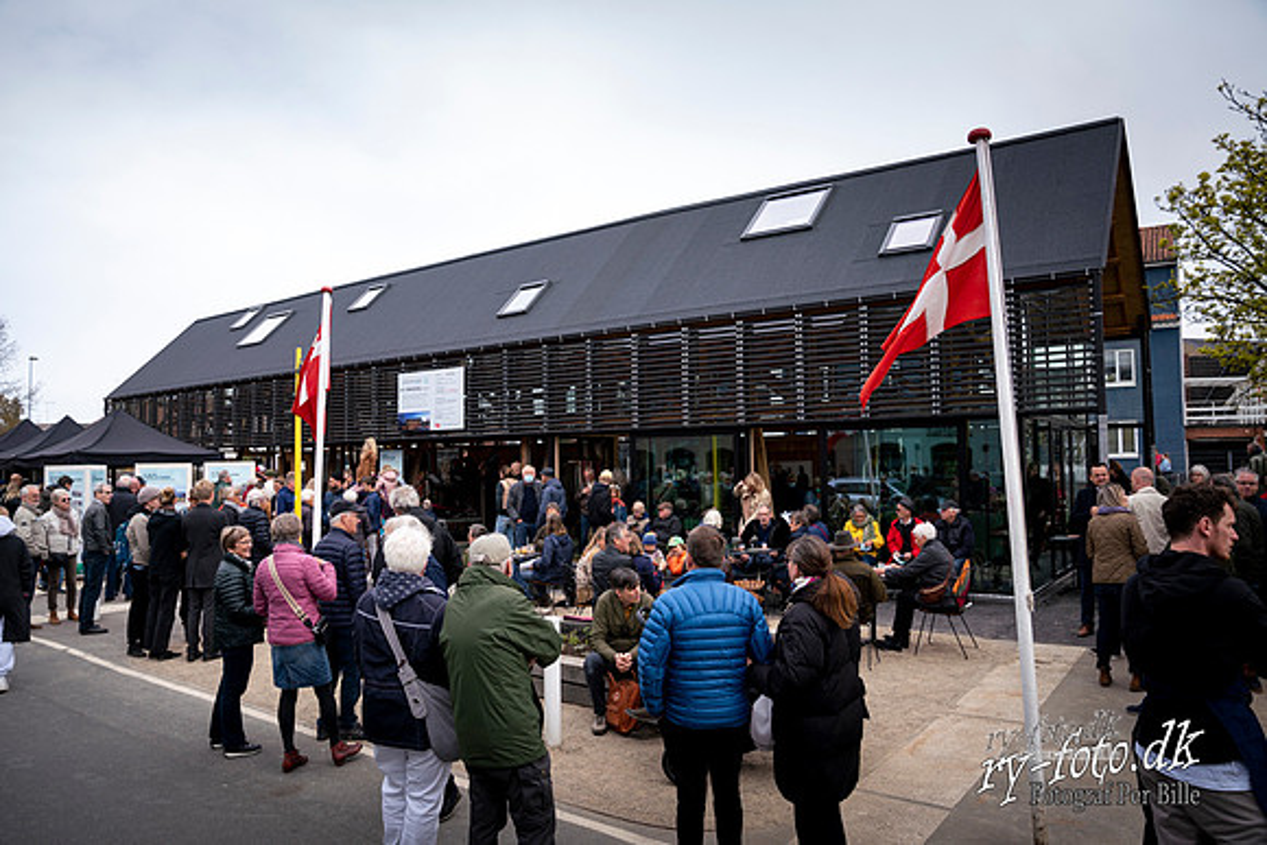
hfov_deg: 73.7
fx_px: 845
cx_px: 634
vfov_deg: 53.2
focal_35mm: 24
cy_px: 422
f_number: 5
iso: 400
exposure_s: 1/800
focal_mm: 24
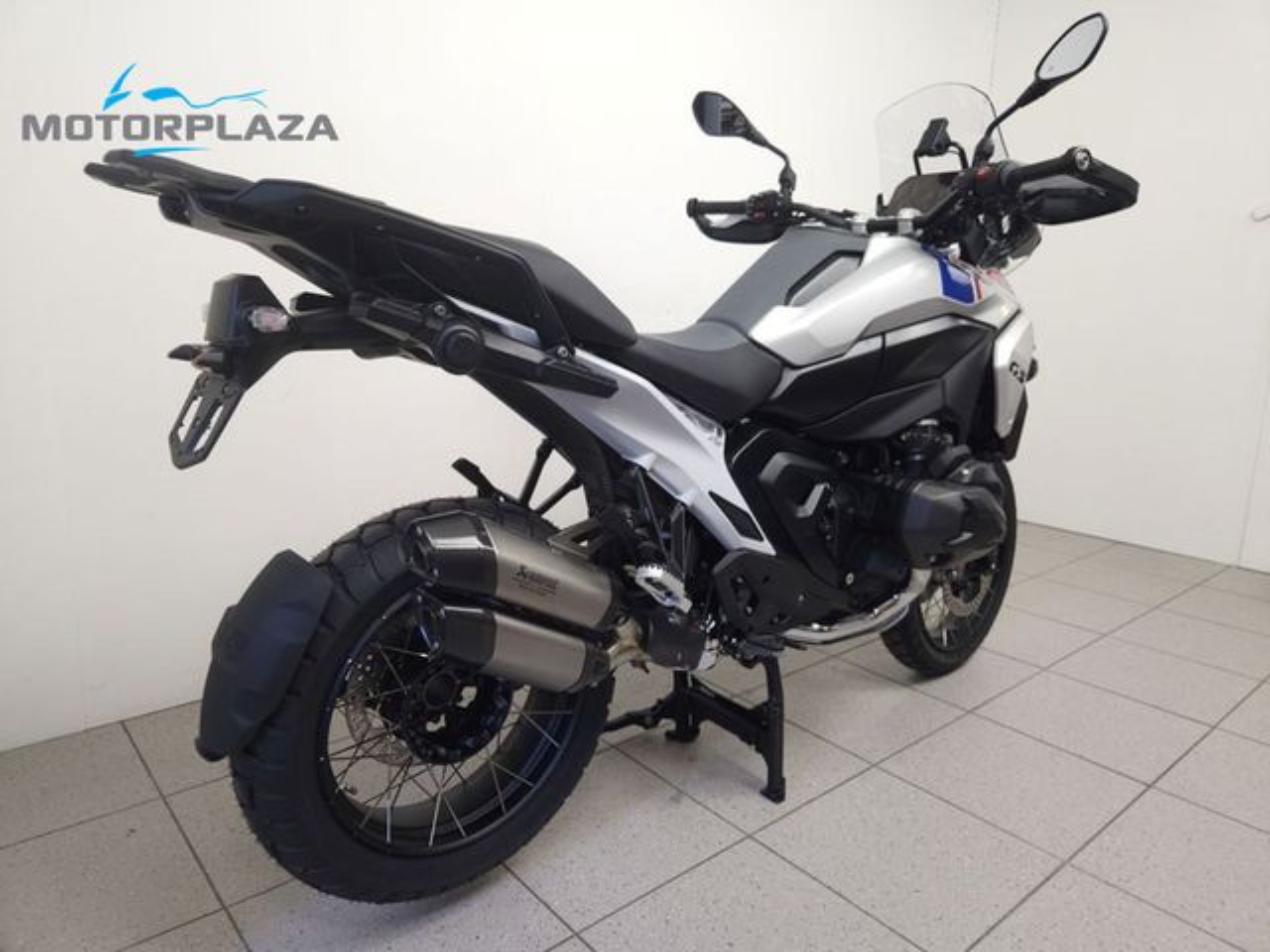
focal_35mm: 23
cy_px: 476
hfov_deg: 73.9
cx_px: 635
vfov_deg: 58.9
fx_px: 844
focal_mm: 5.4
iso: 100
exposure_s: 1/50
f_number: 1.8
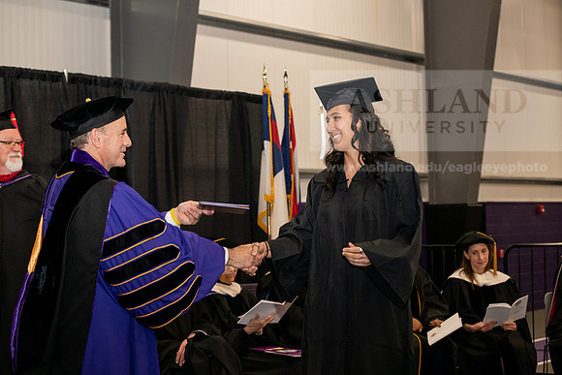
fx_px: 1093
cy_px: 188
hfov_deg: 28.8
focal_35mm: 70
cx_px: 281
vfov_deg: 19.5
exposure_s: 1/200
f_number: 5.6
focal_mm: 70
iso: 2500
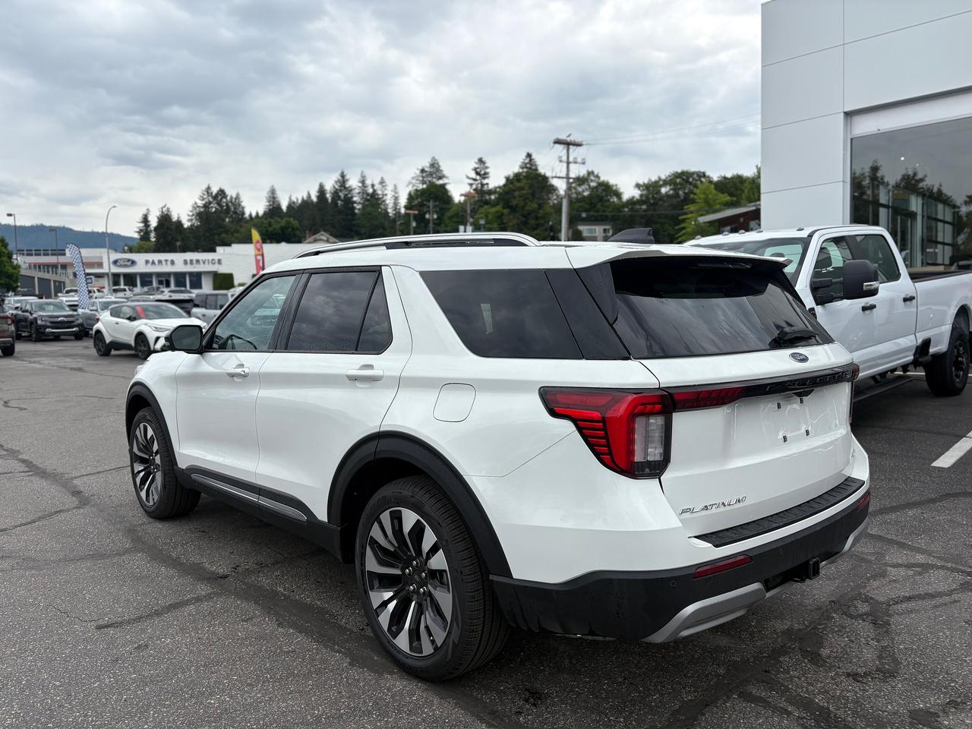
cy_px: 364
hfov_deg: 67.3
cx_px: 486
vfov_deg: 53.1
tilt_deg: -3.5
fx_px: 730
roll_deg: +1.3
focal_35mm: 26
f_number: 1.6
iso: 50
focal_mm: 5.96
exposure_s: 1/3279
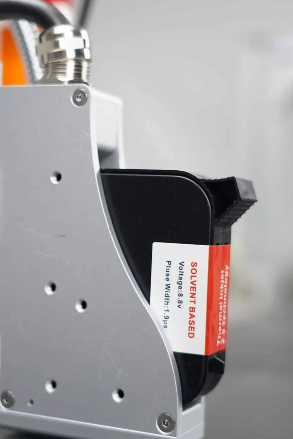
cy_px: 199
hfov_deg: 18.8
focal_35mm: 72
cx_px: 85
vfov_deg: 28.1
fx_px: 879
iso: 800
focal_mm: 49
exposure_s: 1/50
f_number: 4
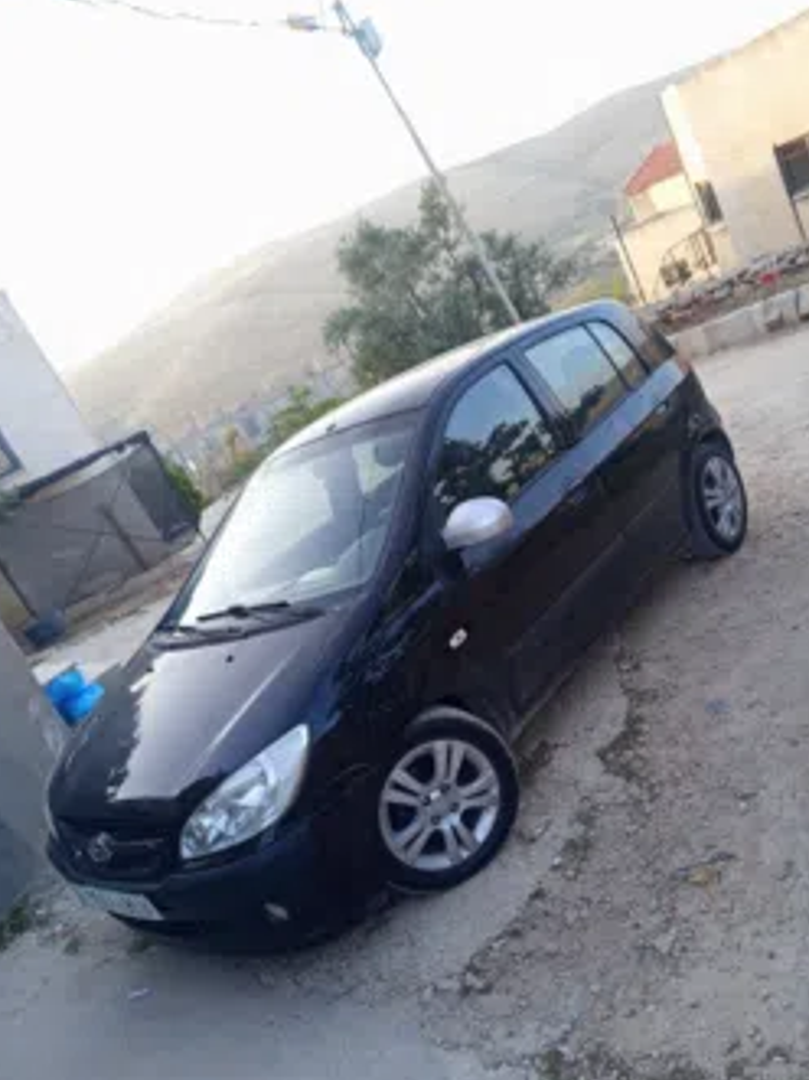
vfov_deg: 61.5
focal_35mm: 29
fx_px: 904
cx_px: 463
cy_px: 607
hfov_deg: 48.1
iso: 108
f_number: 1.7
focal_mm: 5.24
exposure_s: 1/100
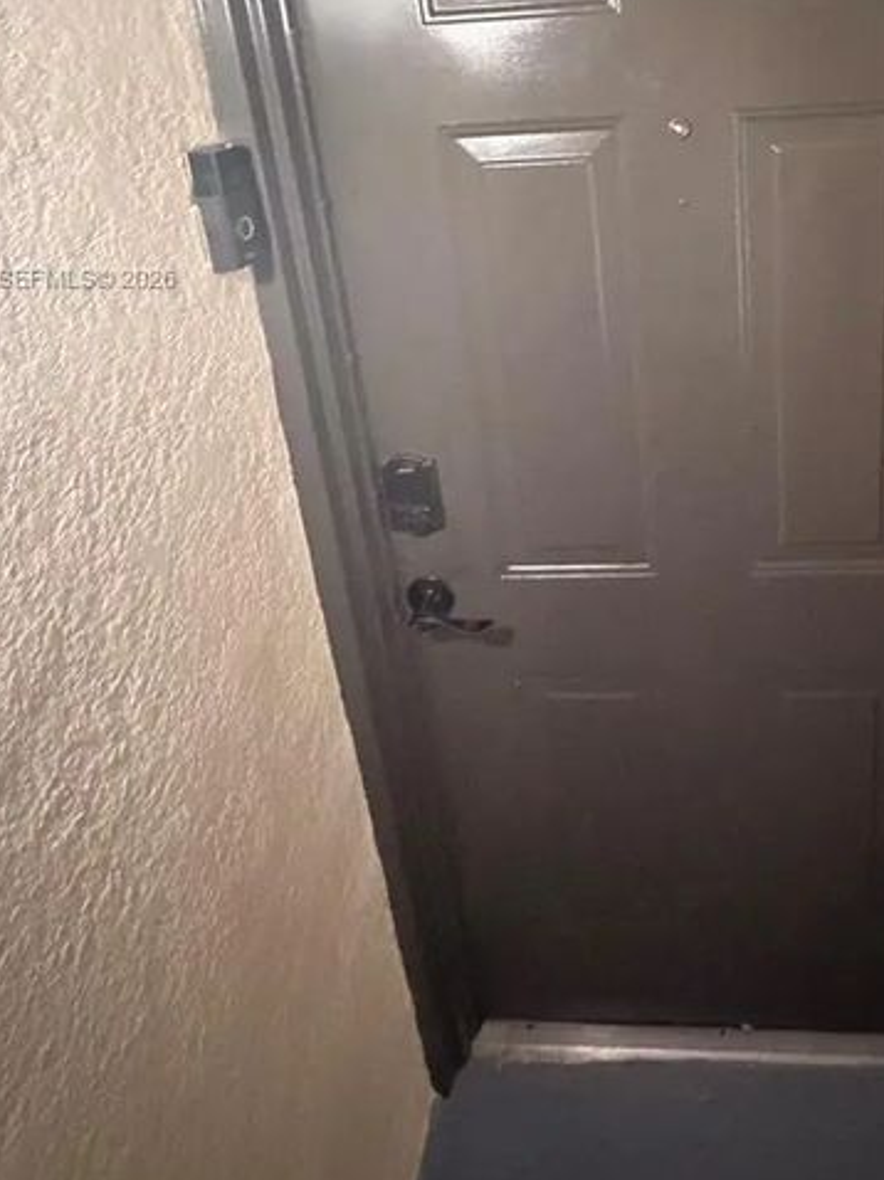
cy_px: 280
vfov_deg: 64.8
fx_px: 852
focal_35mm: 25
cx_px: 640
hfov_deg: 52.9
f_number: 2.2
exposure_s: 1/30
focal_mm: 2.22
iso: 1250
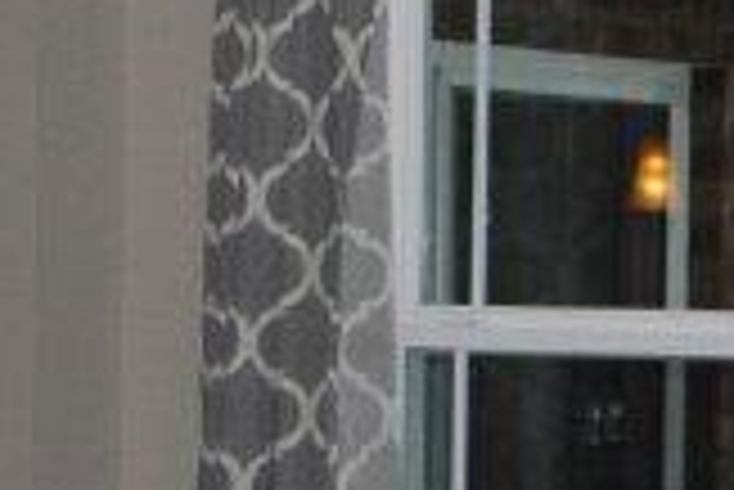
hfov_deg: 9.6
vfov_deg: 6.5
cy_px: 501
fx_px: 4326
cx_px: 824
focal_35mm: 212
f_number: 5.6
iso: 250
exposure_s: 1/250
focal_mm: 18
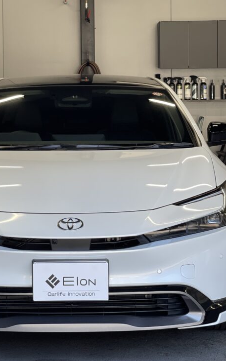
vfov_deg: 21.8
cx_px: 73
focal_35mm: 95
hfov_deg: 13.7
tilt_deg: -1.3
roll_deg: +0.8
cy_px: 131
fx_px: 936
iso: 50
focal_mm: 7.5
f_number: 2.2
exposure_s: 1/121
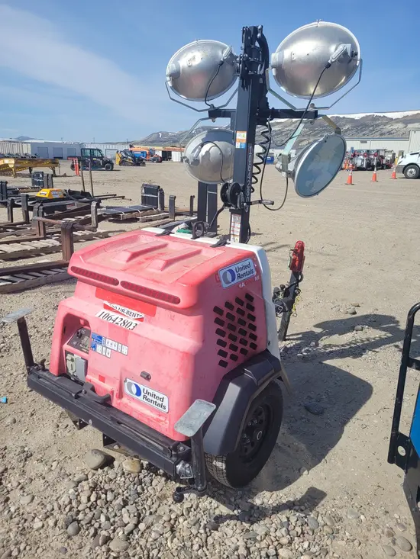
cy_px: 280
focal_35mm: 26
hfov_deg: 53.1
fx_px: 420
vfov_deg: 67.3
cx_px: 210
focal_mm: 5.4
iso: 40
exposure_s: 1/2953
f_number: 1.8
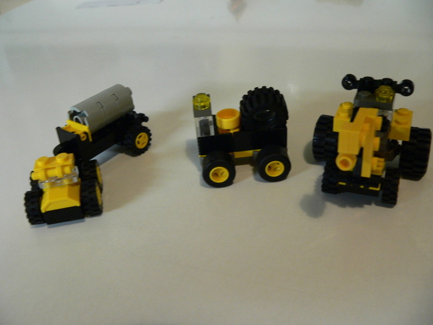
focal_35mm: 36
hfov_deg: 51.4
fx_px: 450
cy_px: 162
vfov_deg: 39.7
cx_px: 216
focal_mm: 6
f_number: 2.8
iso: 200
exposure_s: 1/13
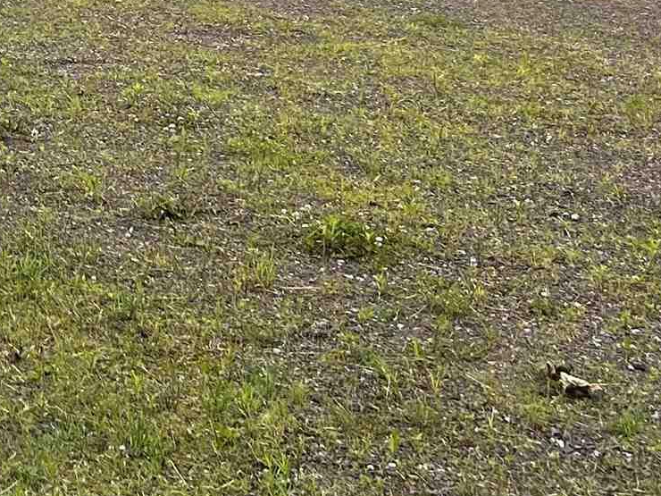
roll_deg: +2.5
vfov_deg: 12.8
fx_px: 2062
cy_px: -321
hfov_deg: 16.5
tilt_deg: +0.6
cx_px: -341
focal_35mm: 108
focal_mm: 5.7
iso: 50
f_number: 1.5
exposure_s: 1/1344
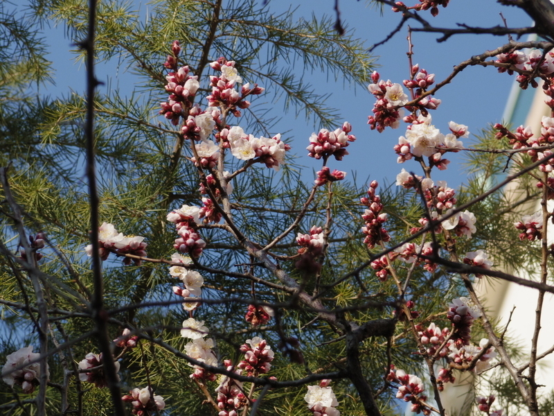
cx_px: 277
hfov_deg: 7.9
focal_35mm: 251
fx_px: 4017
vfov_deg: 5.9
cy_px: 208
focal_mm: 45
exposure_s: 1/800
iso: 200
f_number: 4.5
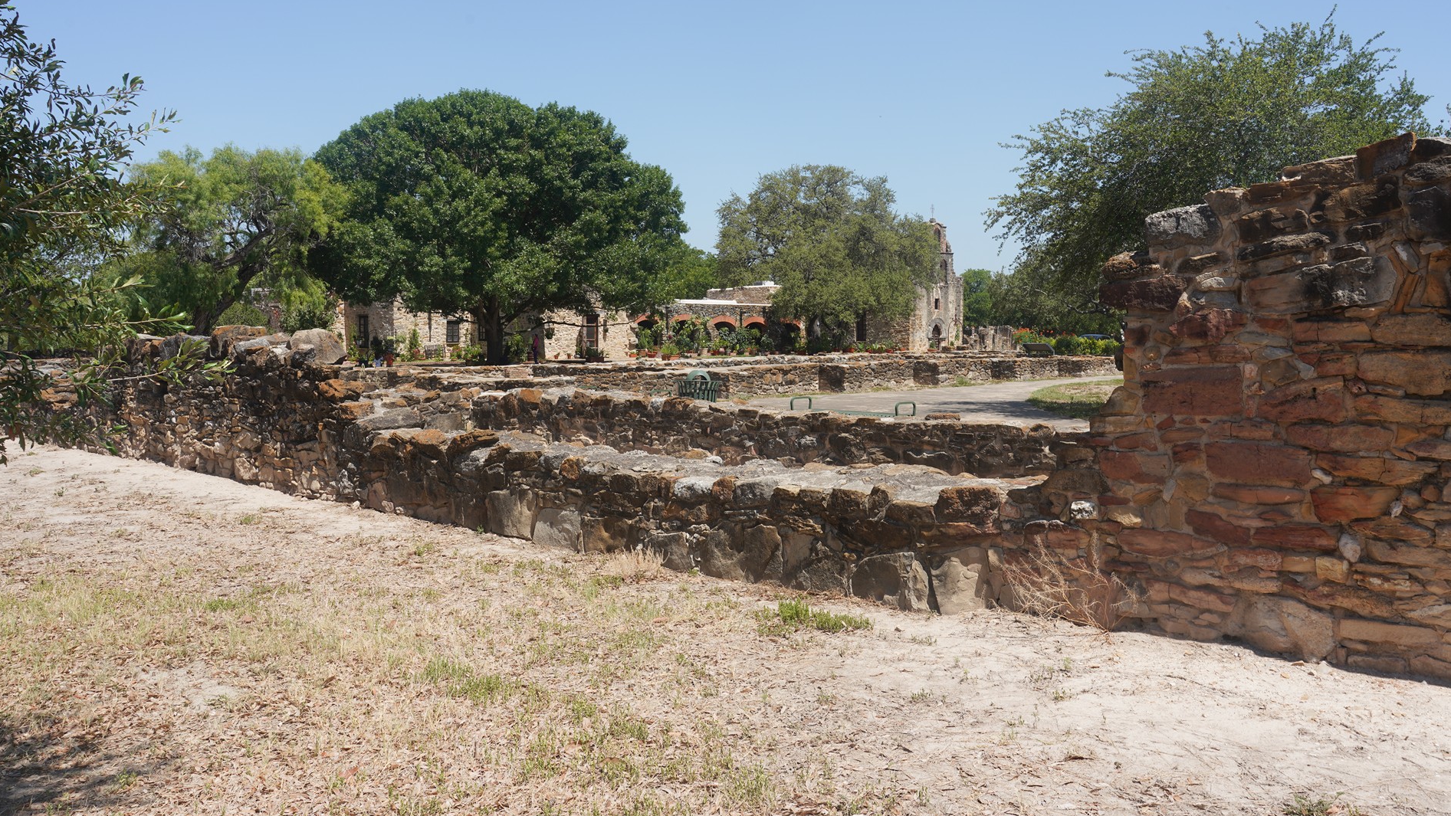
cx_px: 762
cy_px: 332
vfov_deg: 37.7
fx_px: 1193
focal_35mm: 31
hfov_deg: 62.6
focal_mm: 28
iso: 100
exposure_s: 1/100
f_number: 14
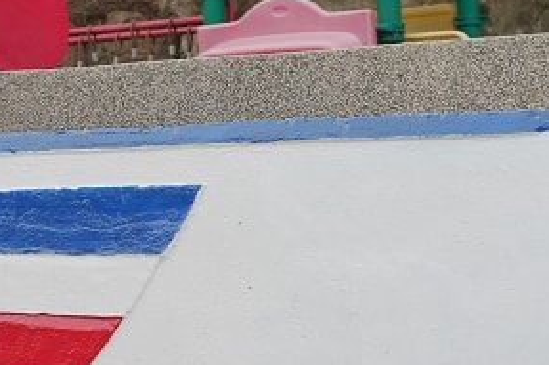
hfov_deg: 14.8
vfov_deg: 10.2
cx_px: -128
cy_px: 17
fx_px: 2042
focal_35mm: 134
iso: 100
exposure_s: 1/160
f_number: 5.6
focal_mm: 32
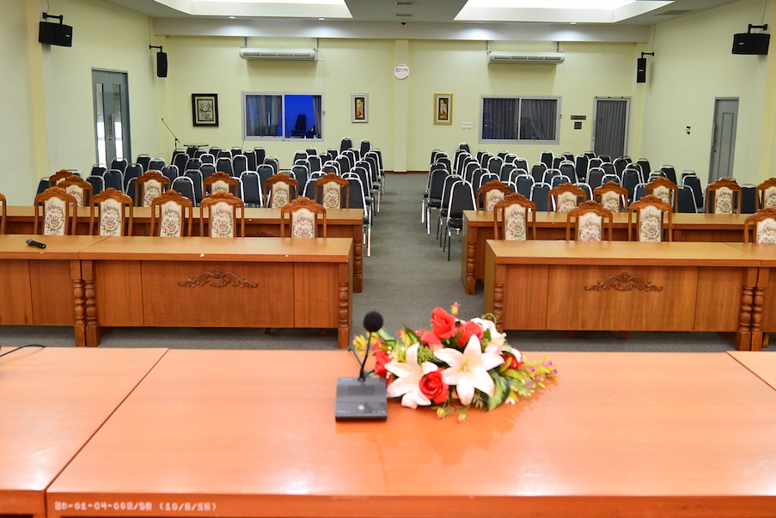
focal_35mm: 31
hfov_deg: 60.2
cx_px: 412
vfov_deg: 42.1
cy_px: 201
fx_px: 669
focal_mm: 14
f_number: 2.8
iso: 800
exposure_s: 1/80
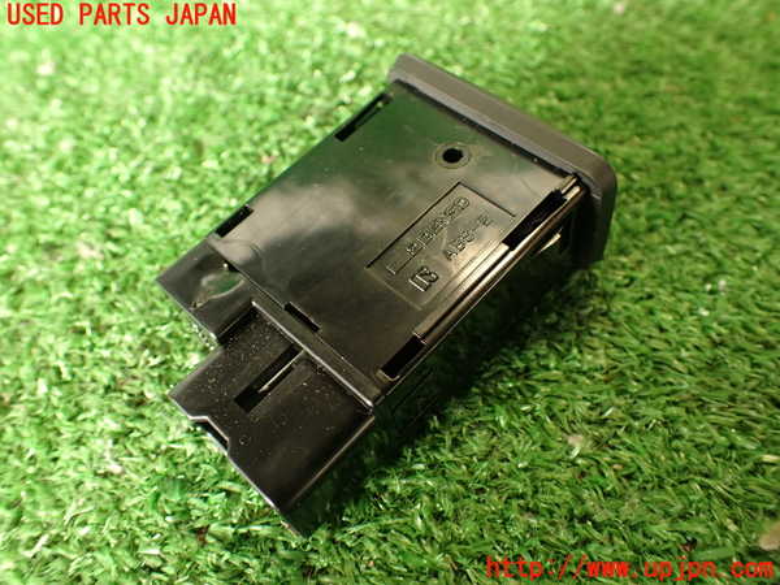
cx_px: 390
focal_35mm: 30
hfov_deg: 60.0
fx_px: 676
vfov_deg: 46.8
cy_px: 292
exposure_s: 1/30
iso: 200
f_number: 2.3
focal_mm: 5.4
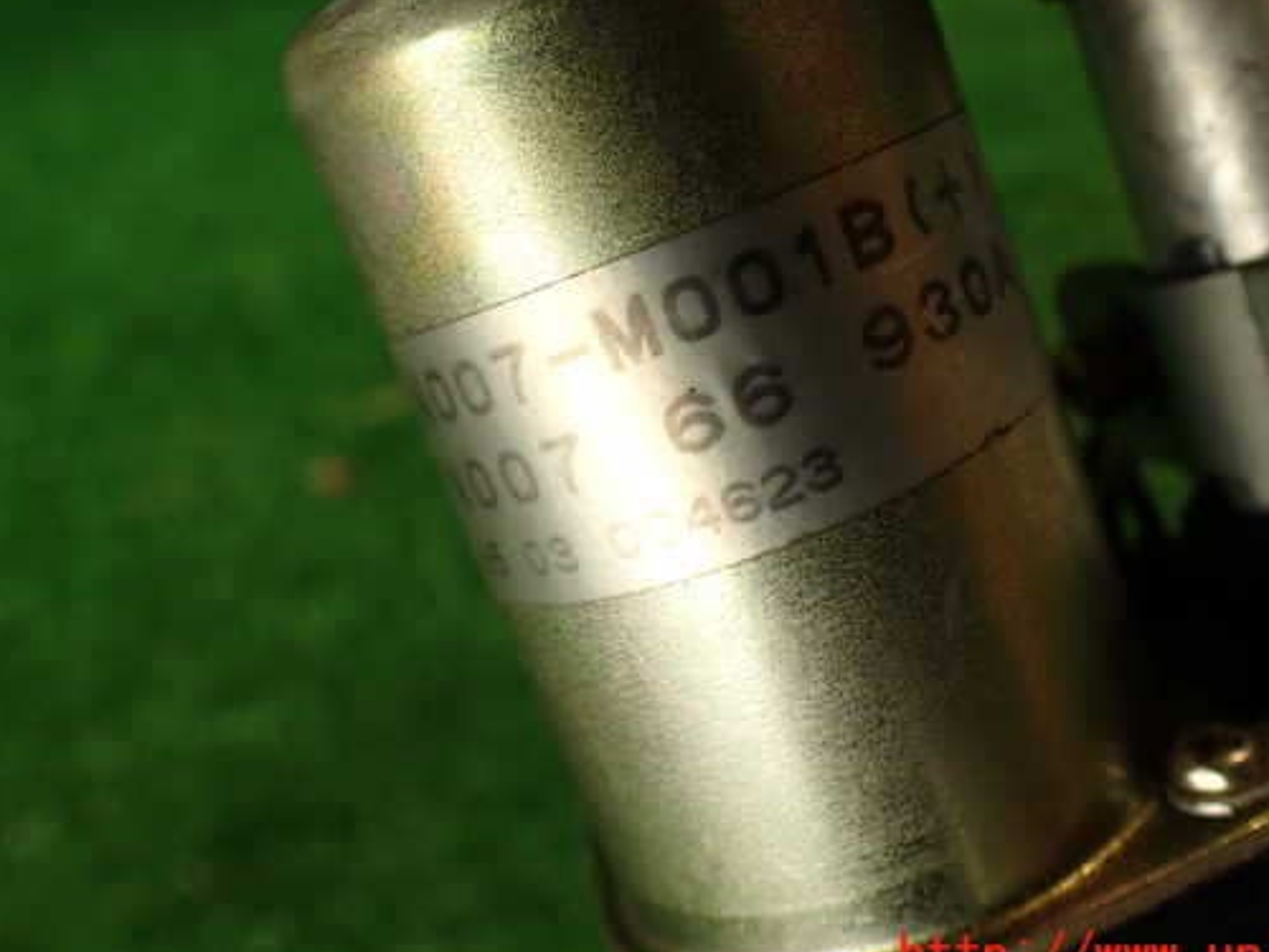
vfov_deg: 39.6
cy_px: 419
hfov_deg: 51.2
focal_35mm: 36
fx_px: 1320
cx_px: 711
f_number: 2.3
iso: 160
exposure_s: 1/60
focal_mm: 5.4
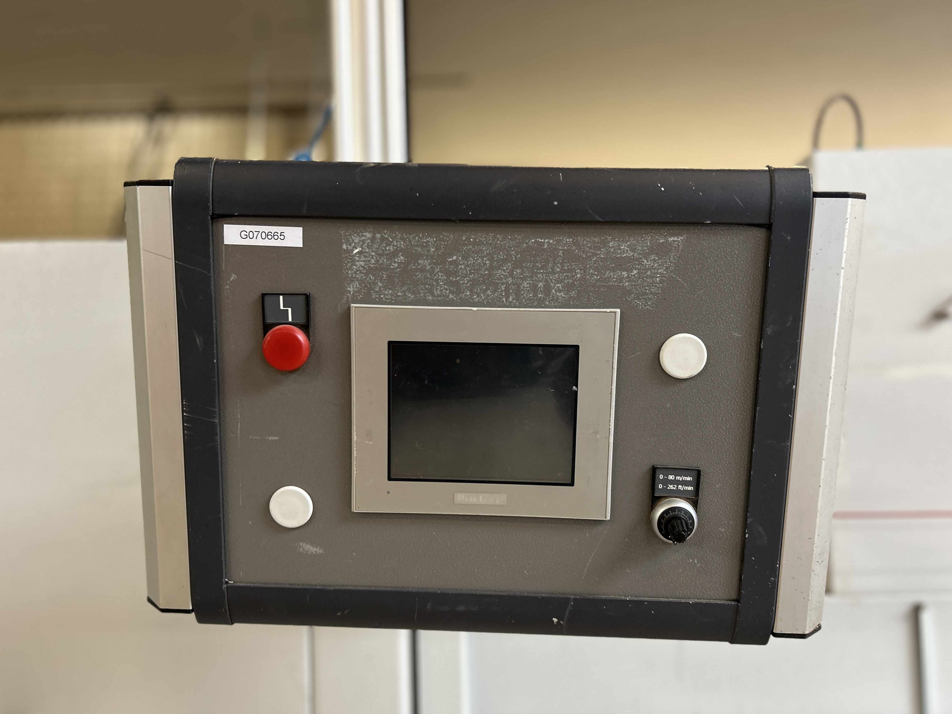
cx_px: 462
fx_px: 743
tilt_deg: +3.8
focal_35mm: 27
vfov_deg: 51.4
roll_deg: +2.1
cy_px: 357
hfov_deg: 65.3
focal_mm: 5.7
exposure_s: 1/50
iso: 200
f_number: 1.5
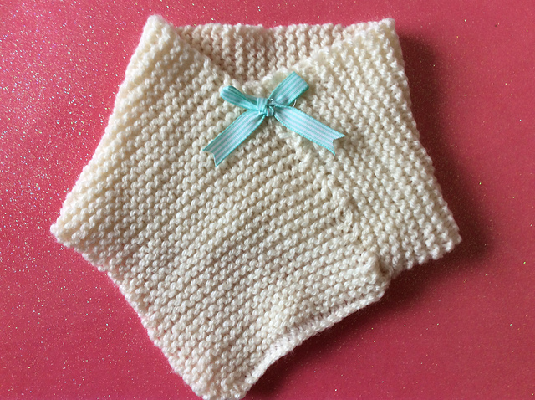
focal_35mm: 32
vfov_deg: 44.1
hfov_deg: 56.9
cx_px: 268
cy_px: 200
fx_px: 494
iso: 50
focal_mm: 3.3
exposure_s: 1/25
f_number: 2.4
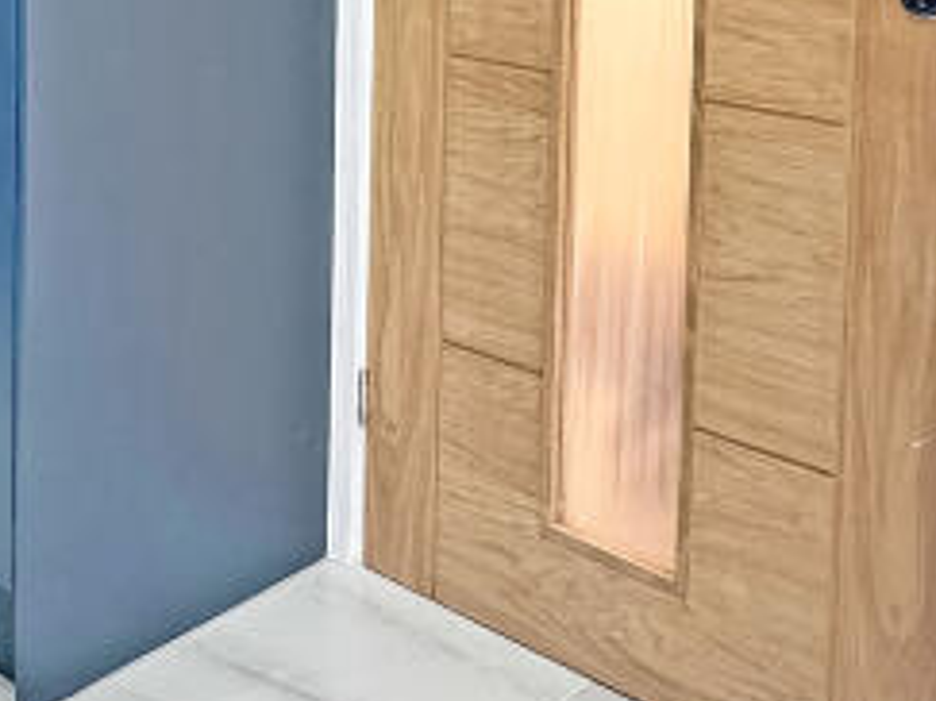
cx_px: -19
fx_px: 1595
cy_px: -166
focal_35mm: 59
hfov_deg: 30.2
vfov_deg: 22.6
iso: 200
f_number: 2.2
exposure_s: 1/100
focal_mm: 2.22
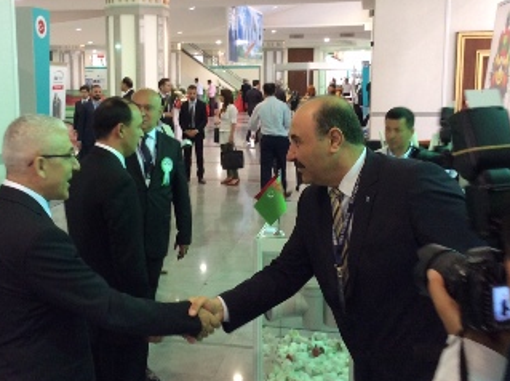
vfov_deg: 32.0
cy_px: 154
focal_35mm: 45
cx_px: 209
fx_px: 662
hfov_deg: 42.0
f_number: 2.4
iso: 80
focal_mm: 3.3
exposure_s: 1/25
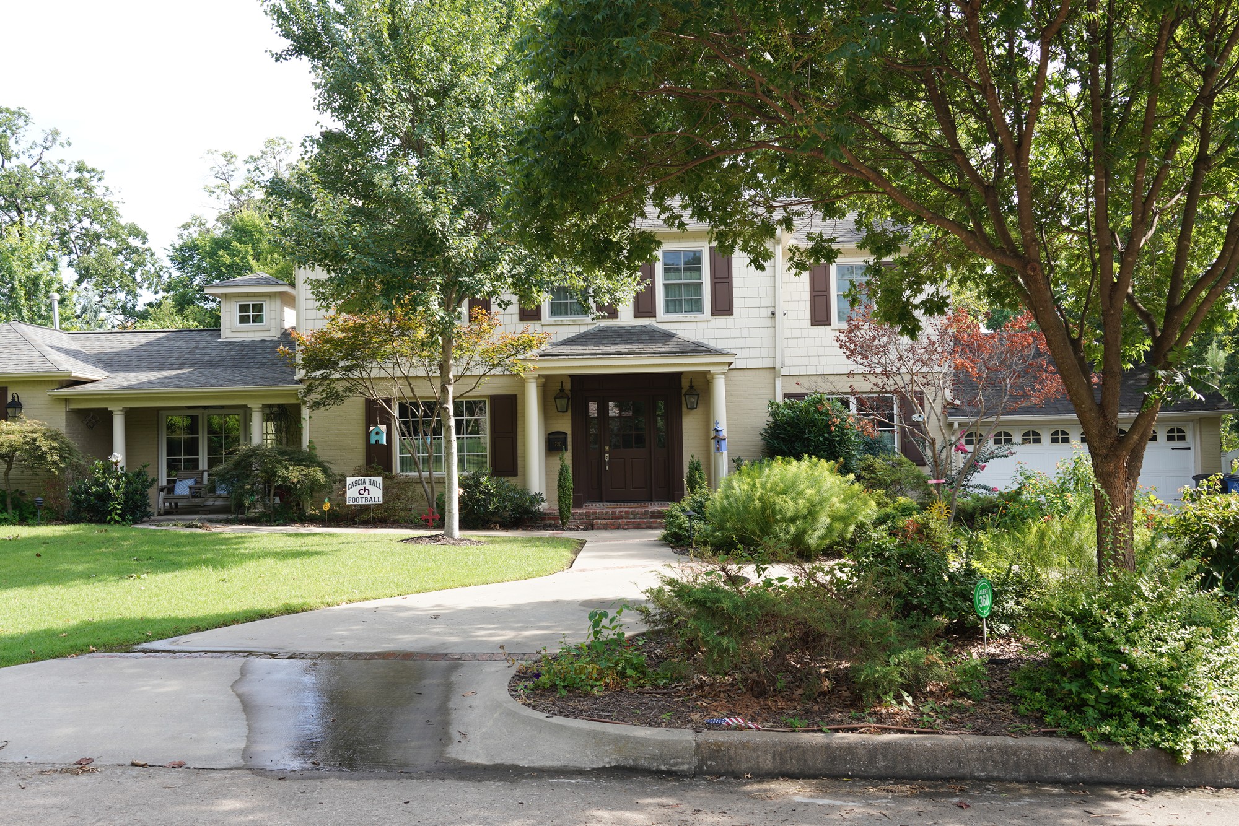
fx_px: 1067
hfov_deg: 60.3
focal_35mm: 31
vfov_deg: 42.3
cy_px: 413
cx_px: 620
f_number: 8
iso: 200
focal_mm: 31
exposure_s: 1/100
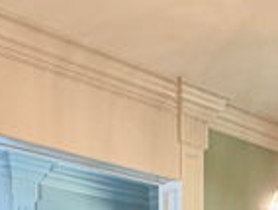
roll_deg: +0.8
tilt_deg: -3.9
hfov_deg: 23.2
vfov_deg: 14.8
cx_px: 164
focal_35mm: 84
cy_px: 406
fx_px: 676
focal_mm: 2.22
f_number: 2.2
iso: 320
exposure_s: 1/60
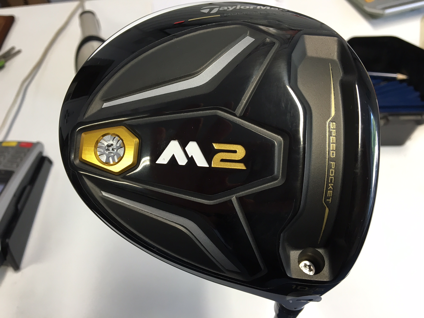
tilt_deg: -54.8
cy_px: 159
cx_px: 212
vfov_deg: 48.2
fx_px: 355
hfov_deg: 61.7
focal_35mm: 29
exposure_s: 1/33
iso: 40
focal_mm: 4.15
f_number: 2.2
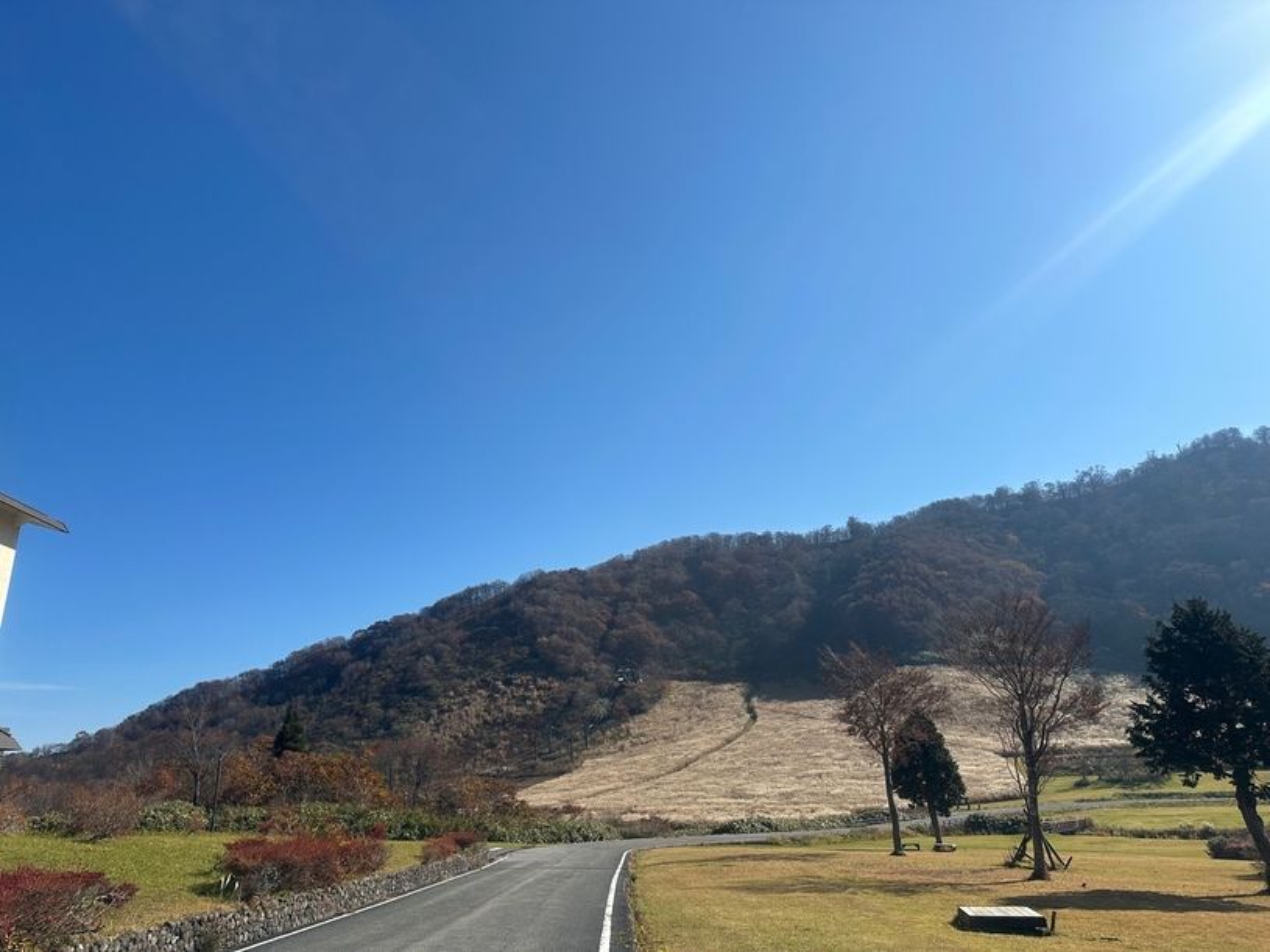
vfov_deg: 56.8
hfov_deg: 71.6
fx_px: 880
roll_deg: +1.9
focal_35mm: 24
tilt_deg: +19.3
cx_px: 635
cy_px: 476
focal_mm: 6.86
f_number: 1.78
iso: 80
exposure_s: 1/7042
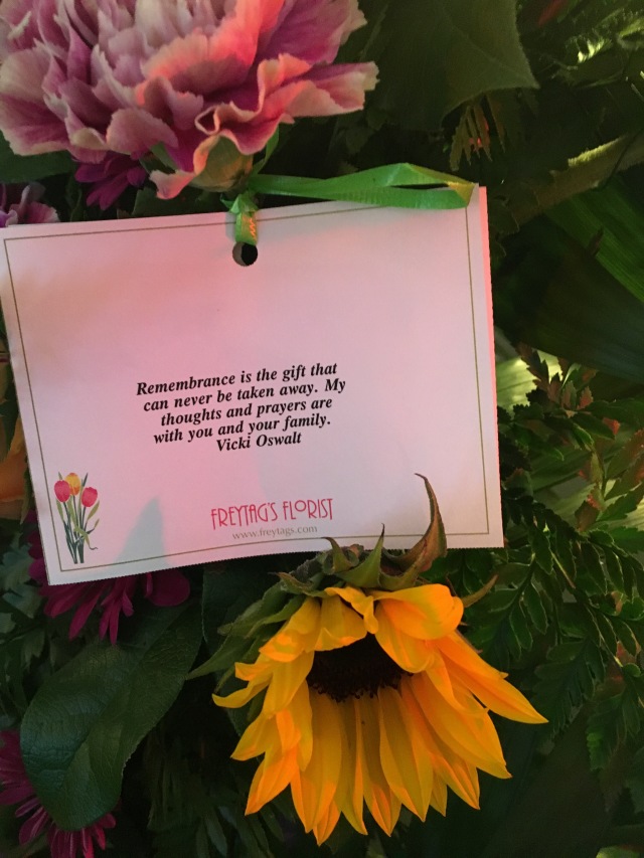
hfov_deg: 48.2
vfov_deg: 61.7
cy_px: 429
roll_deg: +5.2
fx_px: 719
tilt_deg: -30.7
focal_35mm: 29
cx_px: 322
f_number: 2.2
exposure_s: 1/15
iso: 250
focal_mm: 4.15
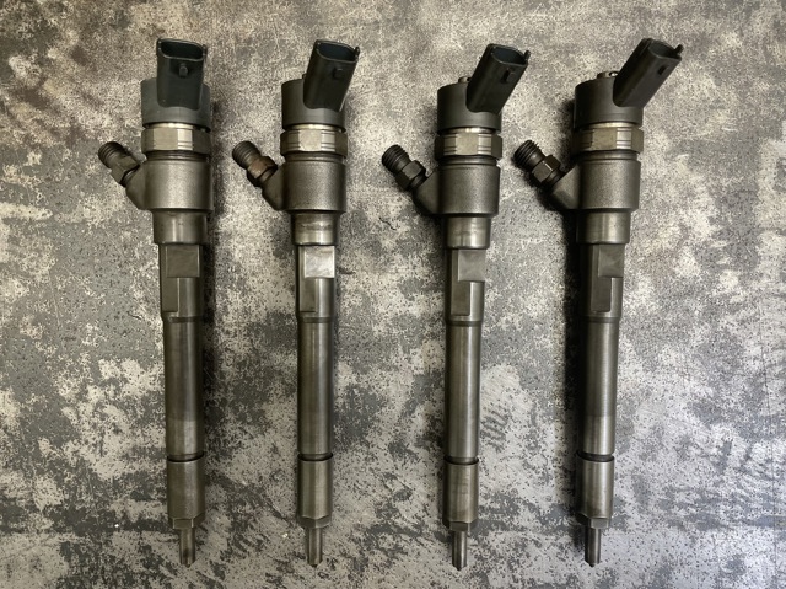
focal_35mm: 26
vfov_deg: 53.0
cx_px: 393
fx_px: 590
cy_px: 294
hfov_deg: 67.3
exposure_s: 1/121
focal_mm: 4.2
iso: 125
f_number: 1.6
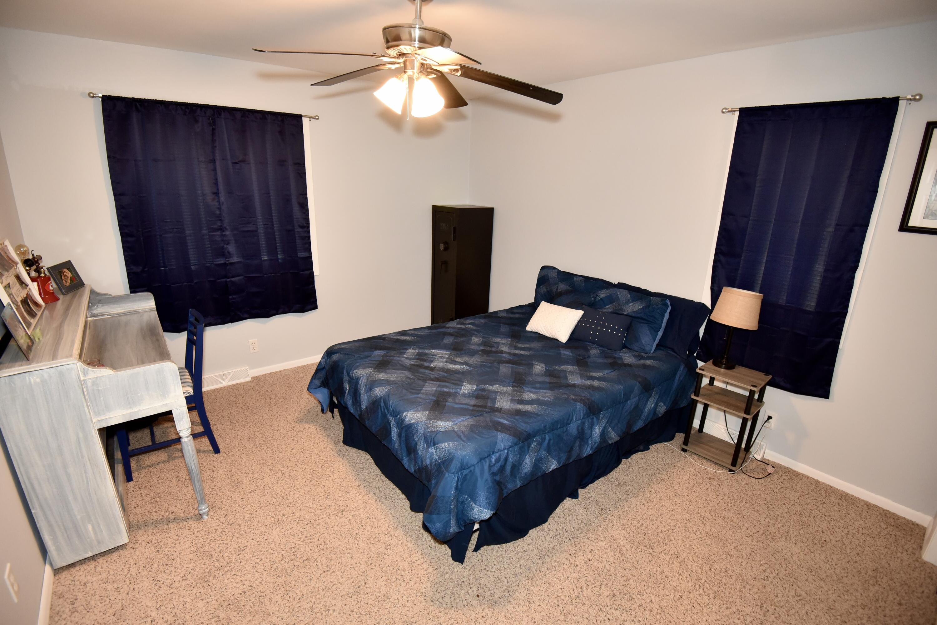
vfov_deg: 73.7
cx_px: 468
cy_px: 312
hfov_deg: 96.7
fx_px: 416
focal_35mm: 16
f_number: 4
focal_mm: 16
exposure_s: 1/60
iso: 2800
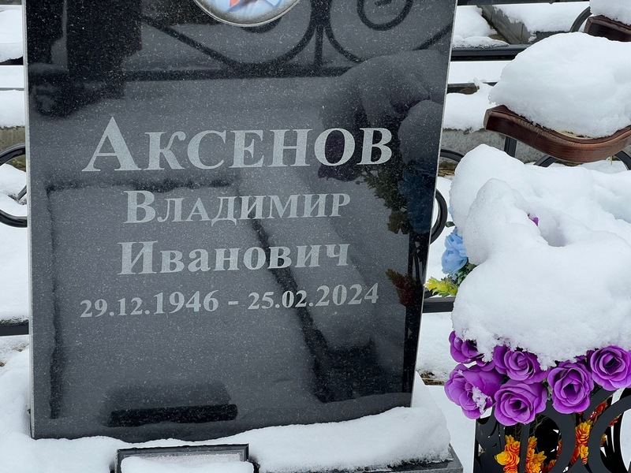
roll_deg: -3.7
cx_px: 316
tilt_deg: -24.2
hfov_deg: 25.3
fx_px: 1404
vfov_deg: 19.1
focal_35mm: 77
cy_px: 236
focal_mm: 9
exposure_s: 1/99
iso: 32
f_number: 2.8
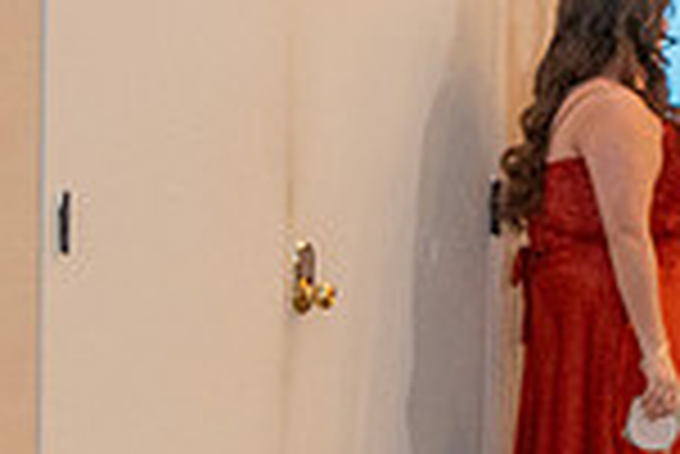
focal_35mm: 342
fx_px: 6466
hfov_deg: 5.9
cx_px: -603
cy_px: 610
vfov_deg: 4.0
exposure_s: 1/200
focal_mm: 70
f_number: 3.2
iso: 1600
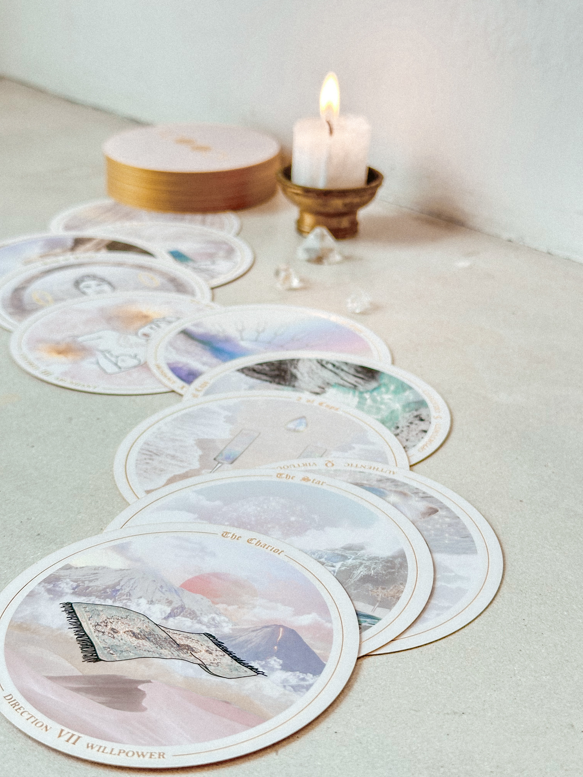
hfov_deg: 30.3
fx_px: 1078
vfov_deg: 39.7
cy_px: 388
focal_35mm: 48
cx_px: 292
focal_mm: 6.86
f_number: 1.8
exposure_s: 1/120
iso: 80
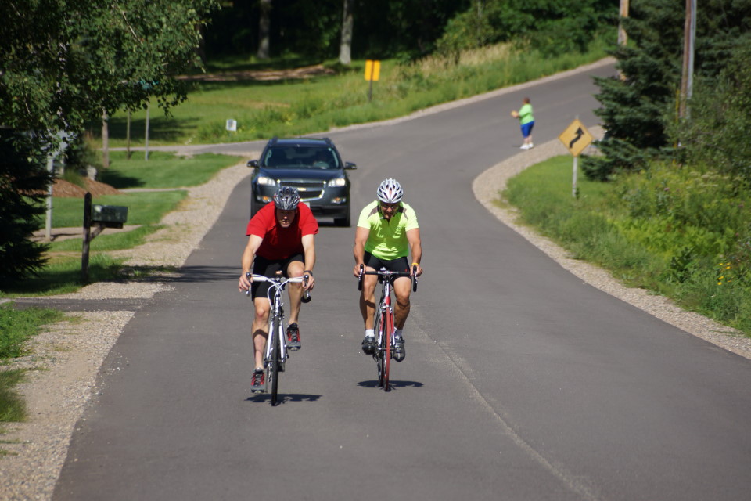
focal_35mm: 375
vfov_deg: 3.7
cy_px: 250
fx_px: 7822
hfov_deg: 5.5
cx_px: 376
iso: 100
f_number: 6.3
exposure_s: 1/500
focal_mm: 250
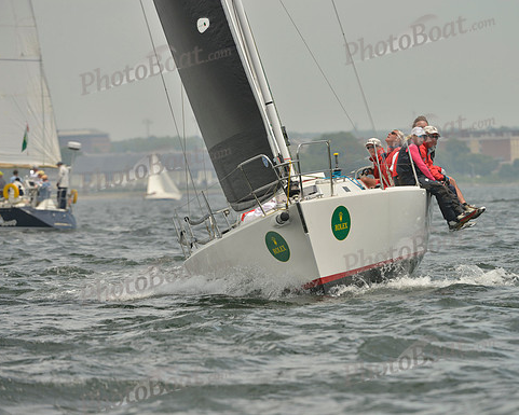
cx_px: 288
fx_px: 6084
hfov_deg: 4.9
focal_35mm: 396
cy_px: 208
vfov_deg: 3.9
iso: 280
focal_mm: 350
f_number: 7.1
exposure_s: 1/1250
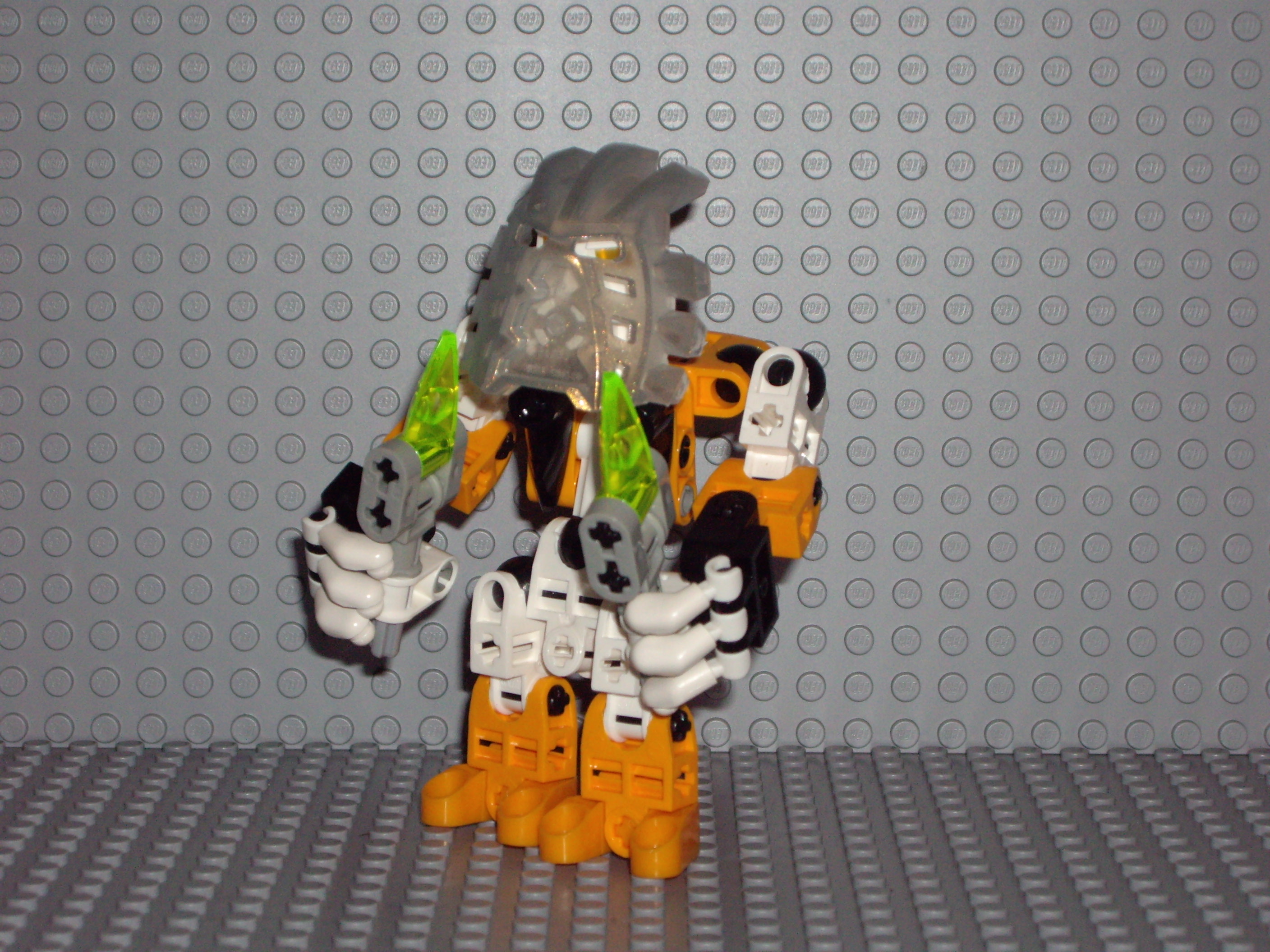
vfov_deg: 15.7
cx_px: 635
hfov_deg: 20.9
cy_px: 476
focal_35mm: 94
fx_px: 3449
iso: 200
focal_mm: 15.3
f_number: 4.6
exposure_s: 1/100
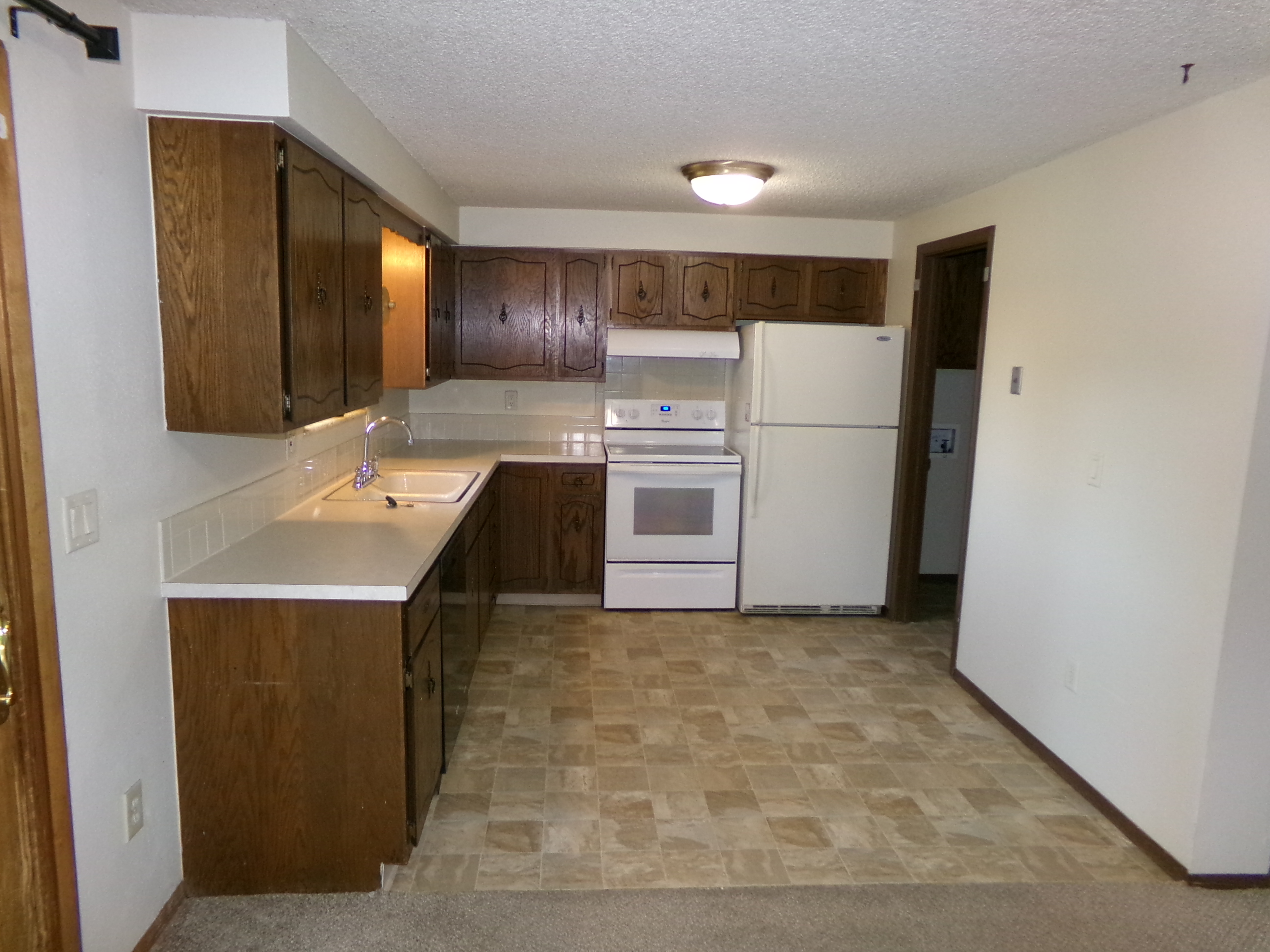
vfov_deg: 56.8
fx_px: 881
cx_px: 635
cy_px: 476
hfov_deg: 71.6
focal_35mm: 24
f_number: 3.7
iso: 497
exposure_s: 1/34
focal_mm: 4.3
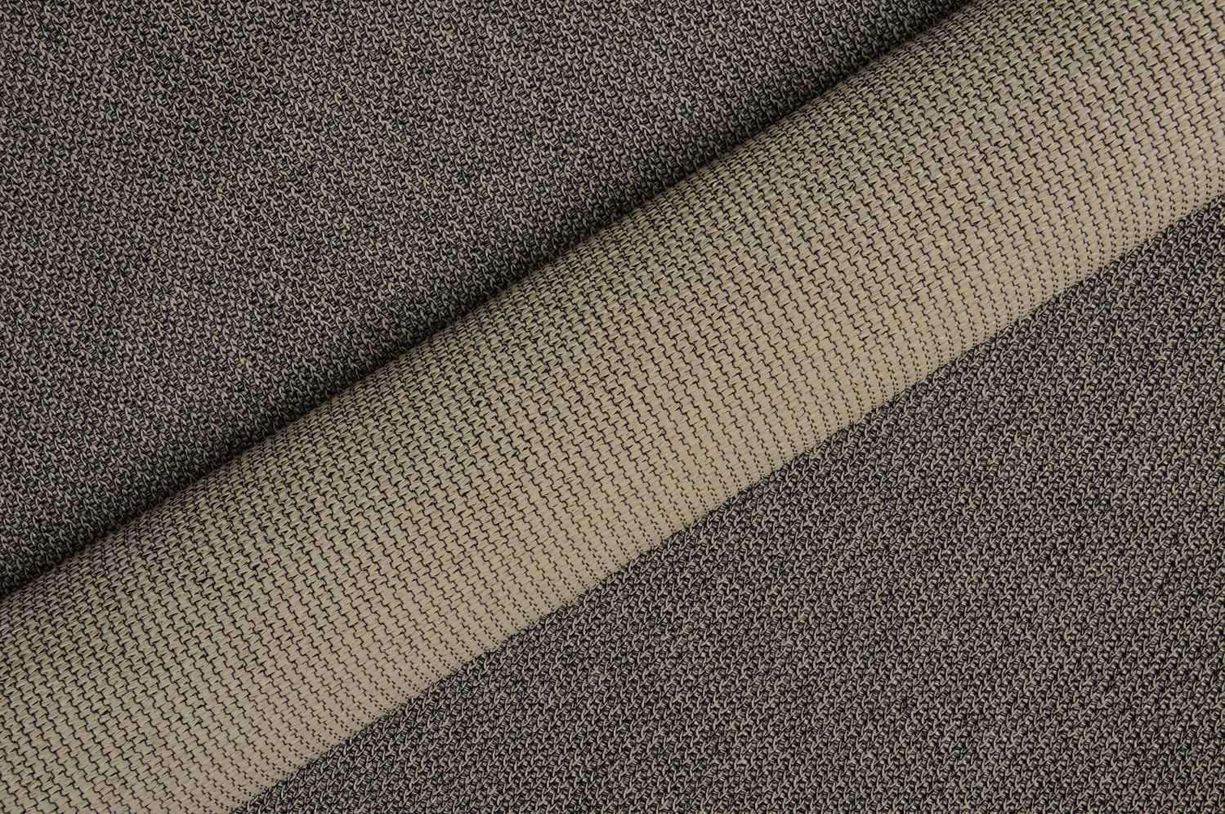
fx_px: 2294
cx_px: 612
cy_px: 407
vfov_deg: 20.1
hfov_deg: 29.9
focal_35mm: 68
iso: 200
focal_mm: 45
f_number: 16
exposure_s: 1/60
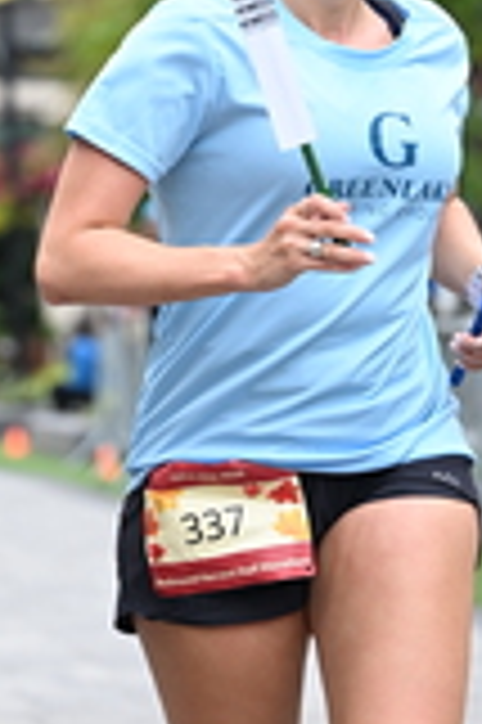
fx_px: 5373
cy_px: 117
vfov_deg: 7.7
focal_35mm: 267
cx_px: 56
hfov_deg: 5.1
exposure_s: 1/2000
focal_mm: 78
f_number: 2.8
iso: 640
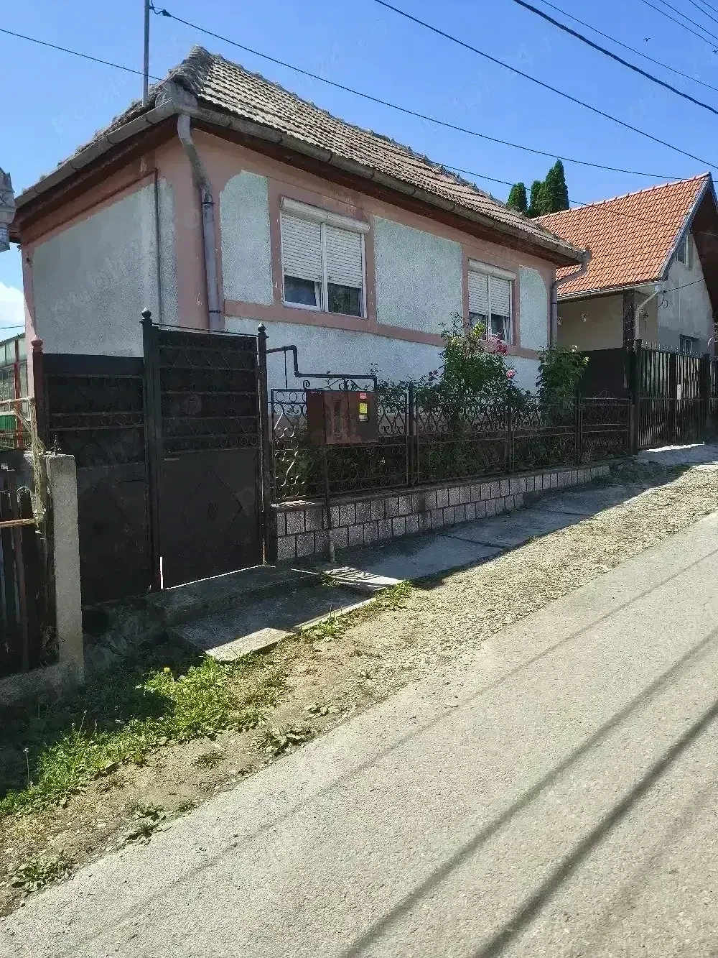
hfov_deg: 58.9
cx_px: 359
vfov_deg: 73.9
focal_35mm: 23
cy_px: 479
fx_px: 636
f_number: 1.8
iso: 101
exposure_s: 1/1429
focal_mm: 5.56
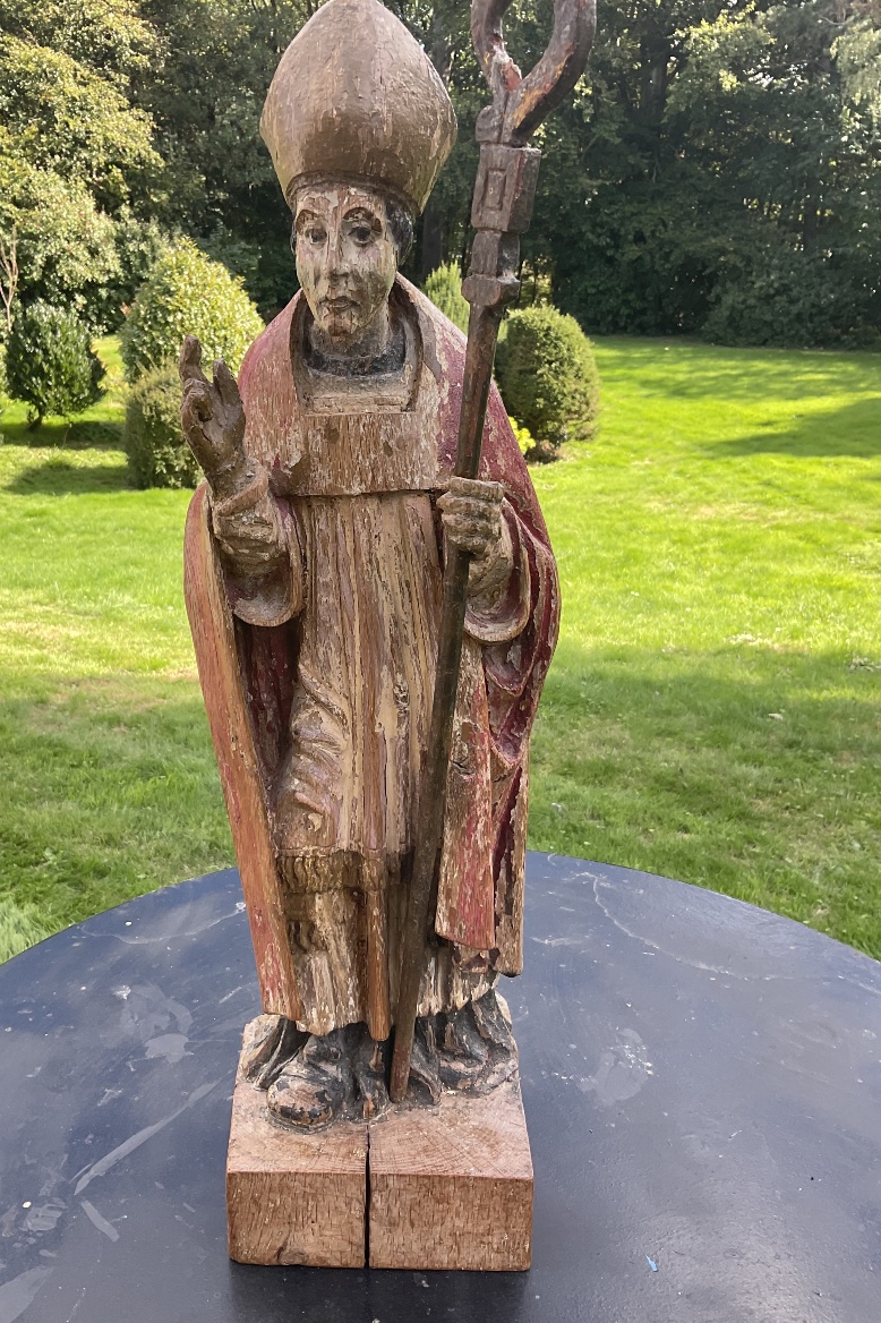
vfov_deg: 60.3
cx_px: 383
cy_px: 646
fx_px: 1139
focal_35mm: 31
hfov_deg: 42.2
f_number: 1.8
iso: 16
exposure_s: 1/231
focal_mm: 3
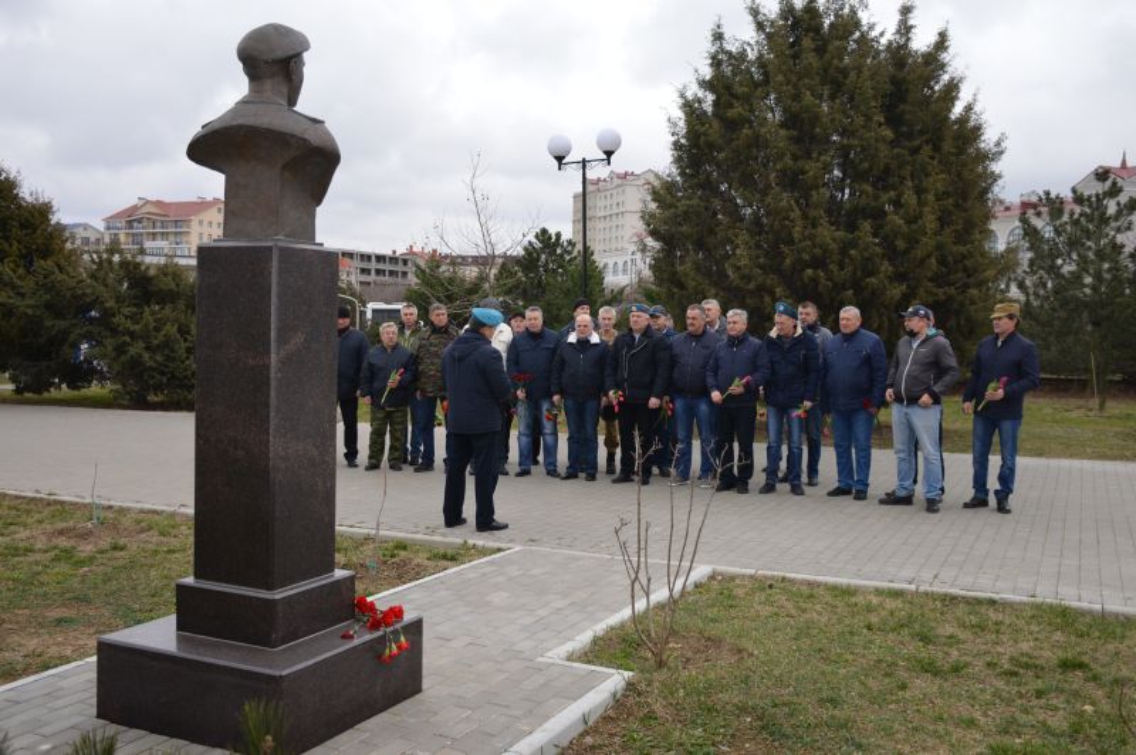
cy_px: 378
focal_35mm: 34
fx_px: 1088
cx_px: 568
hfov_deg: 55.1
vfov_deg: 38.3
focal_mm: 23
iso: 100
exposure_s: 1/160
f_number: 4
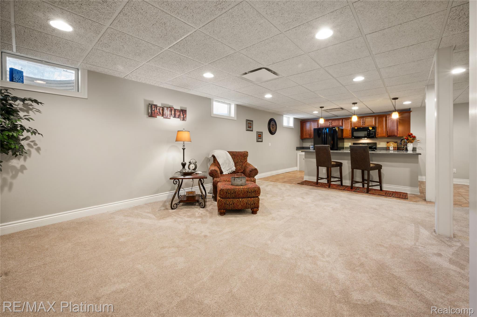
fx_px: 185
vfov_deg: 81.1
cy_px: 158
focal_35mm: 14
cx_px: 238
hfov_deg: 104.3
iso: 100
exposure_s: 2.5
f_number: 11
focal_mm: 14
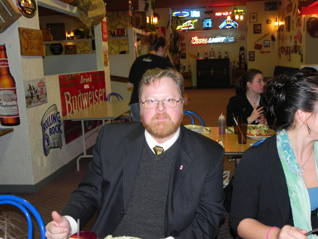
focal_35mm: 37
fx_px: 340
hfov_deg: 50.1
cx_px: 159
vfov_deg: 38.7
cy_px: 120
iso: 200
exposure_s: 1/30
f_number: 3.2
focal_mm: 6.6
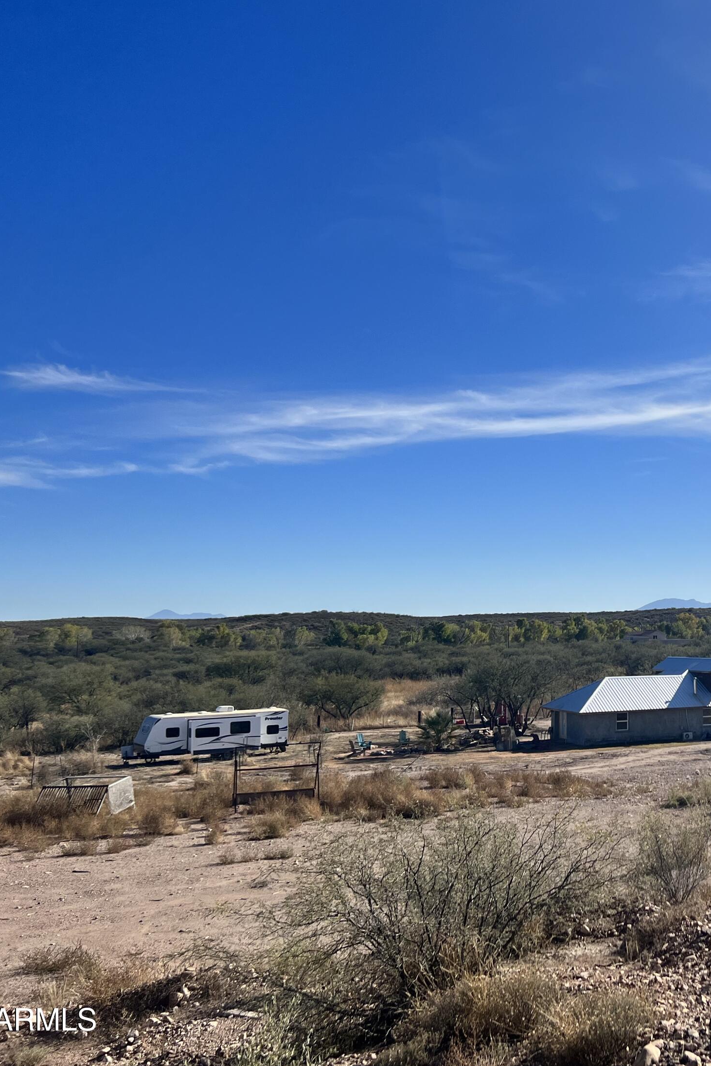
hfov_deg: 34.0
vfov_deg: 51.9
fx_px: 1096
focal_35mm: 37
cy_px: 523
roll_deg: +1.1
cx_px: 642
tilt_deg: +6.0
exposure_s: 1/8696
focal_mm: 5.7
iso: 50
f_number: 1.5
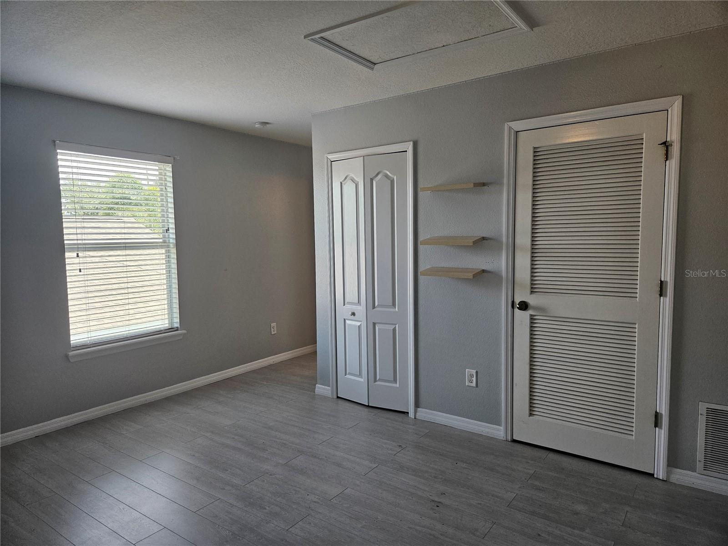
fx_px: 484
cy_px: 273
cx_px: 364
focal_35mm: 23
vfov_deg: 58.9
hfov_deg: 73.9
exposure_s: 1/207
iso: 200
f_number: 1.8
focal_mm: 5.4
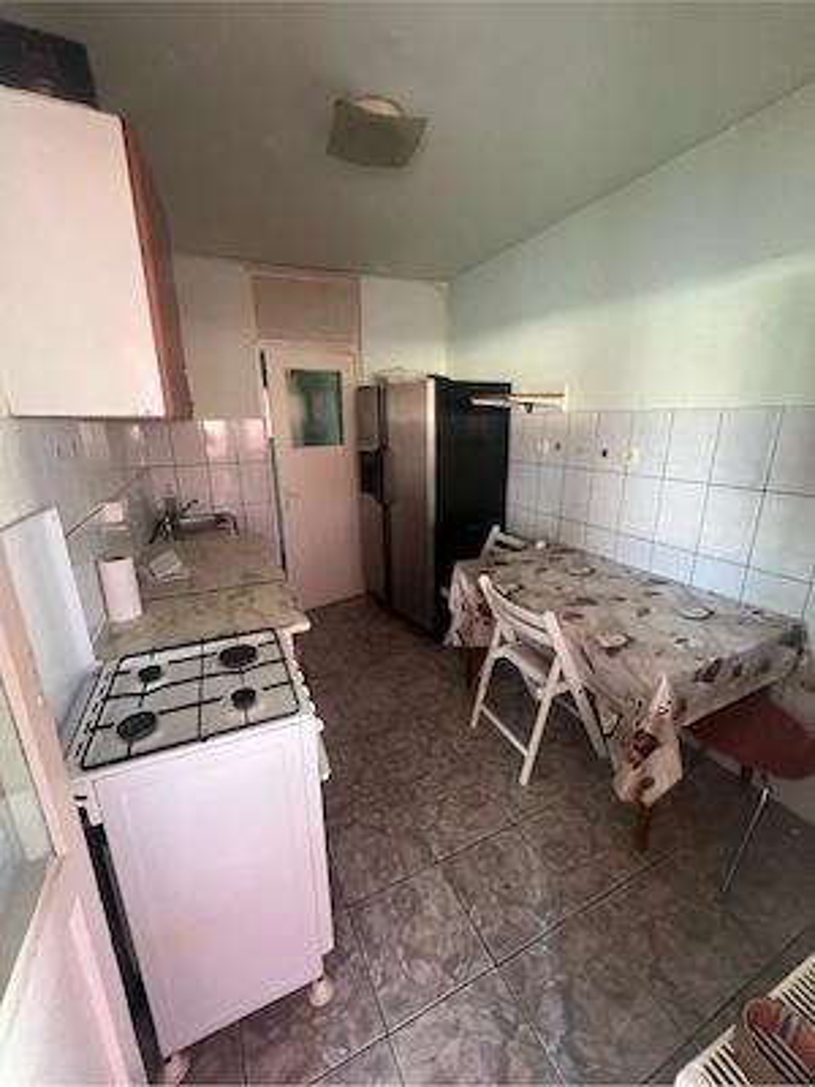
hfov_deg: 89.9
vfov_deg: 106.2
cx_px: 408
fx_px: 408
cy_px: 544
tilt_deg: -16.6
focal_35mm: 13
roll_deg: +0.8
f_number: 1.8
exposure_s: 1/60
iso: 640
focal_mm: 1.57
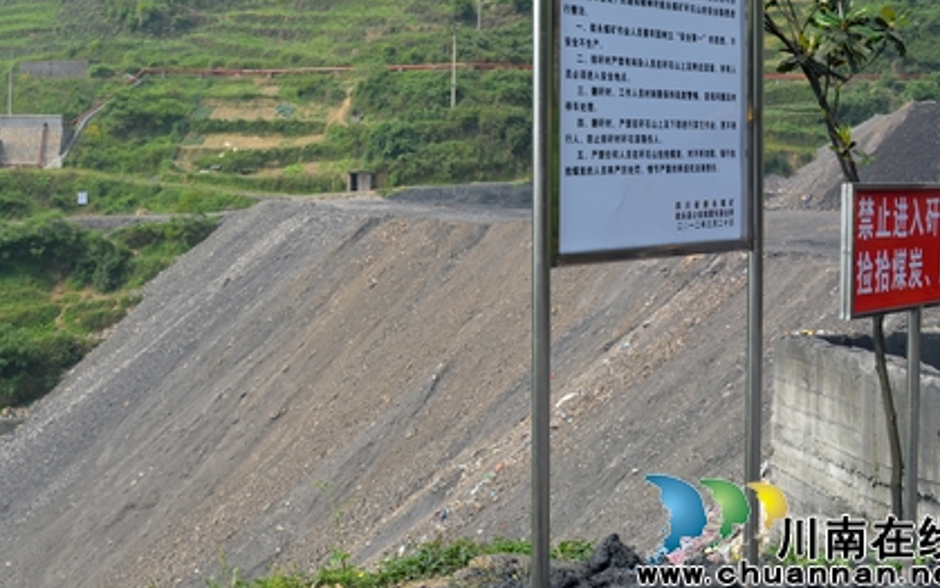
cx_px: 381
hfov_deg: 41.7
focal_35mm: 48
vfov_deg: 26.7
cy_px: 191
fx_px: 1230
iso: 180
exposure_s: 1/250
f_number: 8
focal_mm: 24
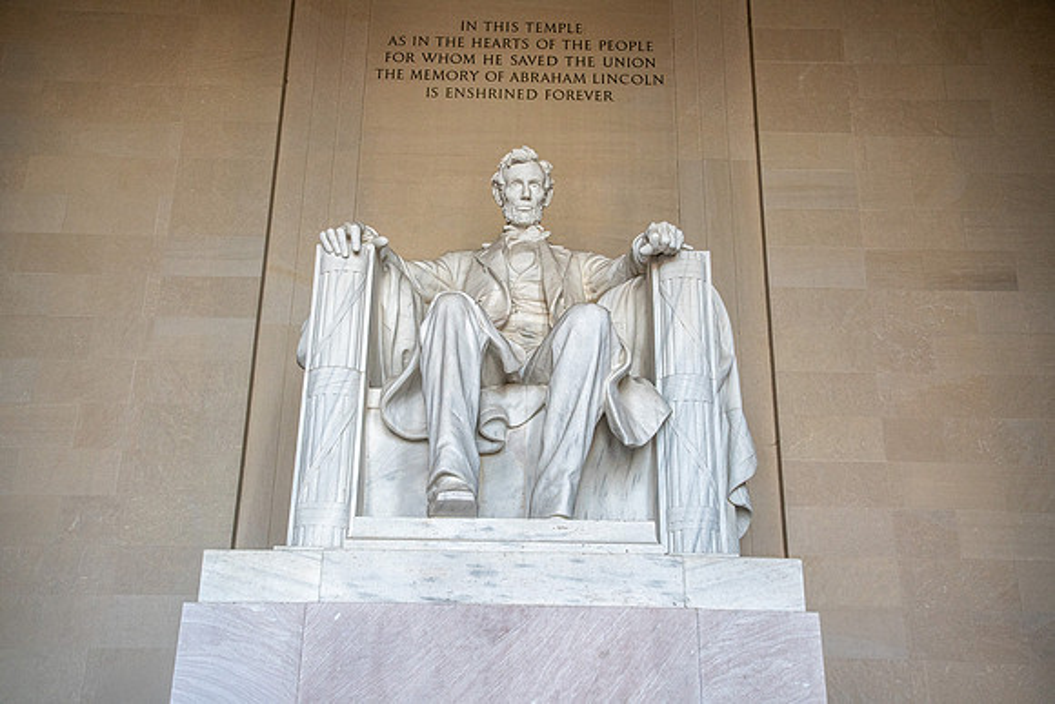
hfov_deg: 51.3
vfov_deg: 35.5
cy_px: 352
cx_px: 528
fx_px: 1099
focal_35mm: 38
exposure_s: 1/320
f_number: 4.5
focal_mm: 25
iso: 640
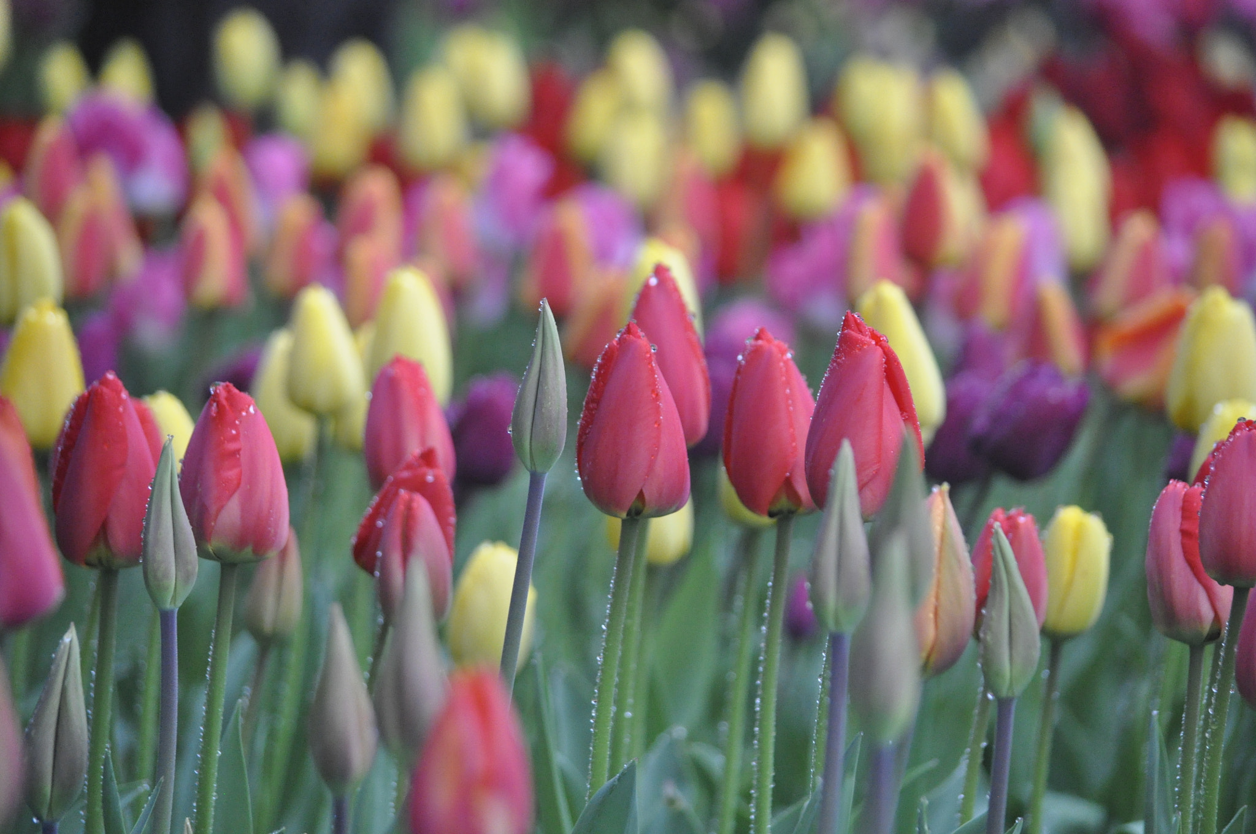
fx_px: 8101
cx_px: 628
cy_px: 417
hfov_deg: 8.9
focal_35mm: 232
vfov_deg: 5.9
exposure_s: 1/40
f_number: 5
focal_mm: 155
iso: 1600
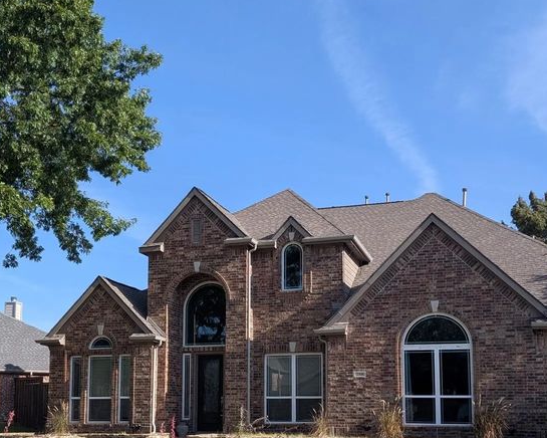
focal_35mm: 44
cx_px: 254
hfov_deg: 42.0
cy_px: 326
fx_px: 712
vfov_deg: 33.5
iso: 30
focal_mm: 4.53
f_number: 1.7
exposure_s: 1/1142
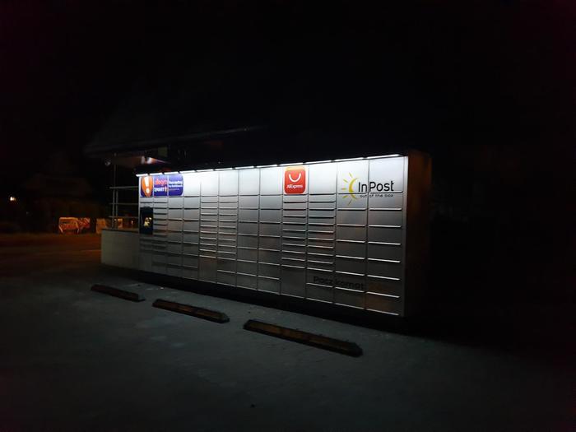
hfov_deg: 67.3
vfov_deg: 53.1
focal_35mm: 26
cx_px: 288
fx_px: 433
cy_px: 216
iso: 500
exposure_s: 1/50
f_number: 1.5
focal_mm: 4.3
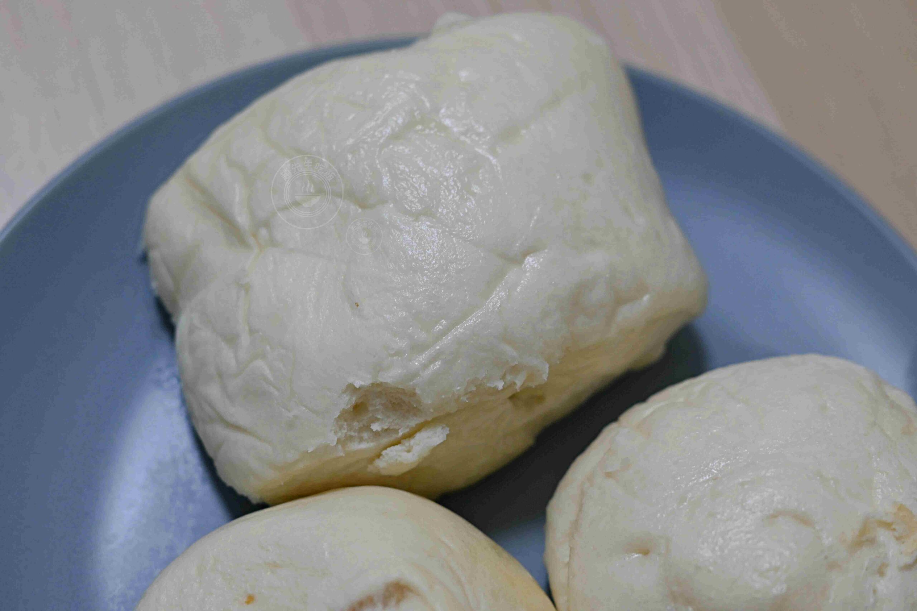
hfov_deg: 27.0
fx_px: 1910
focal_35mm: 75
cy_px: 306
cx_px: 458
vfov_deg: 18.2
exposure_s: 1/160
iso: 250
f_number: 2.8
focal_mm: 50
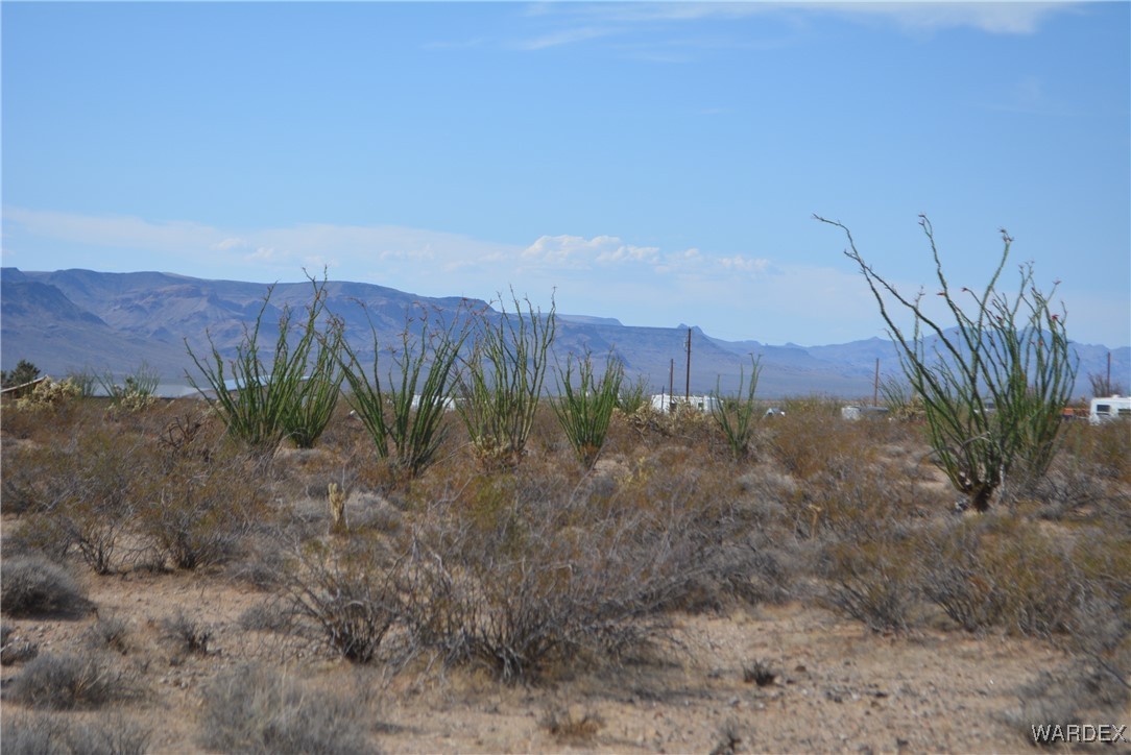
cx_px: 566
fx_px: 2593
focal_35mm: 82
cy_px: 378
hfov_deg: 24.6
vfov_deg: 16.6
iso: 400
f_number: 7.1
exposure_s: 1/1600
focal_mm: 55
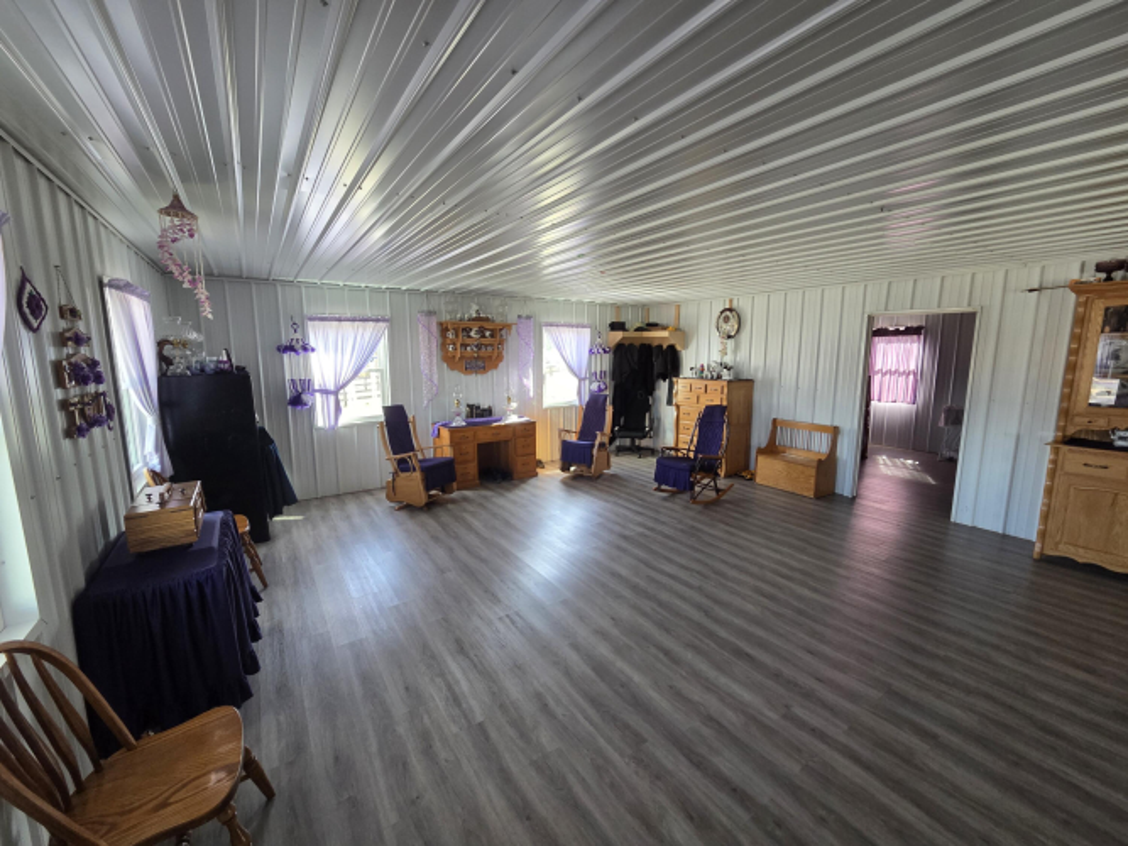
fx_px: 424
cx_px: 564
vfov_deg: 89.9
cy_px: 423
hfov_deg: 106.2
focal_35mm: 13
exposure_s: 1/60
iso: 200
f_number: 2.2
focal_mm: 2.2
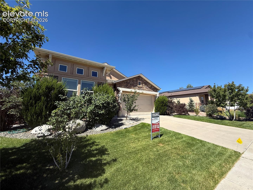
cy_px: 95
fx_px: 102
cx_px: 126
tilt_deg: +9.2
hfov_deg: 102.1
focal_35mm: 14
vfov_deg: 85.7
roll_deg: -0.2
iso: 50
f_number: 2.2
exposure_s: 1/1399
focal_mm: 2.22
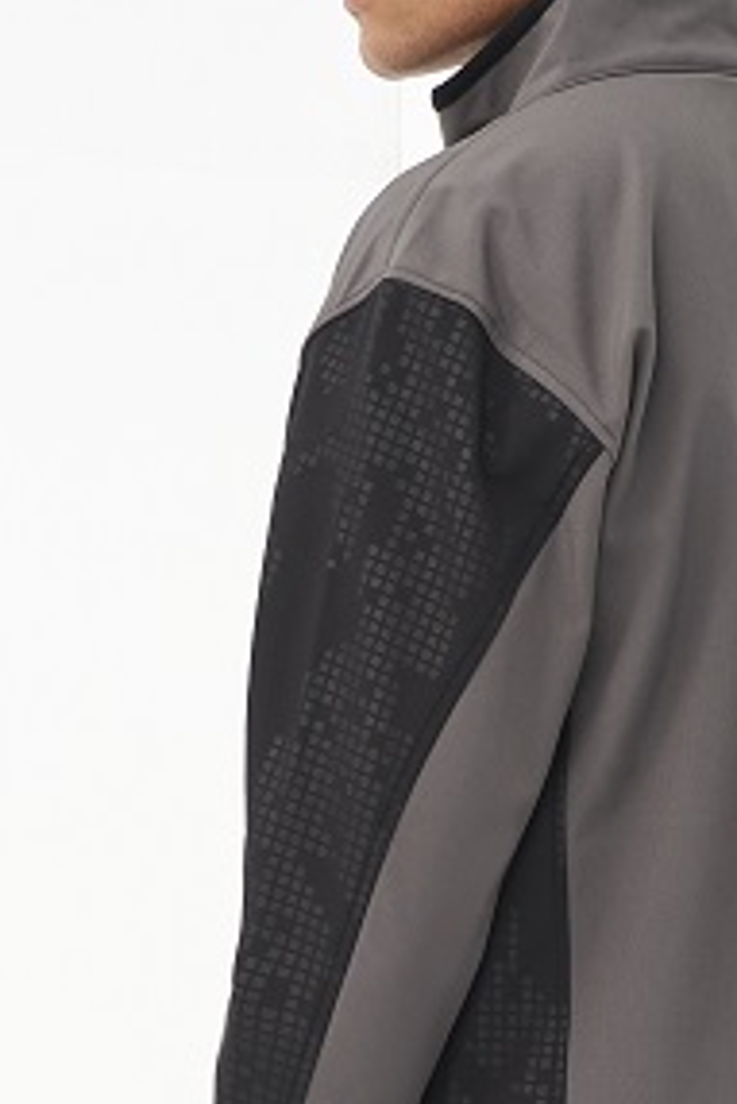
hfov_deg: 6.6
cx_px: 617
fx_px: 6410
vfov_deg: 9.7
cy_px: 1347
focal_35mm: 209
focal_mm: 52
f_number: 10
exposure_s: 1/200
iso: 100
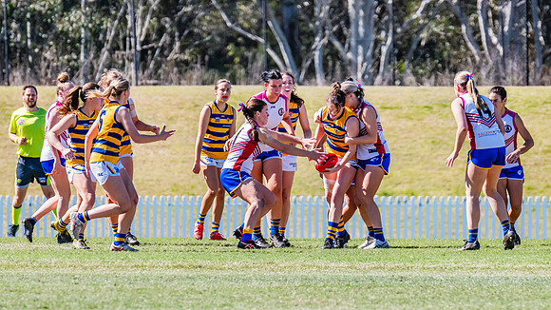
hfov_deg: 3.9
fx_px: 8186
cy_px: 173
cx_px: 317
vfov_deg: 2.2
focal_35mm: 560
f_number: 7.1
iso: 800
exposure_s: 1/1600
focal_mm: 420
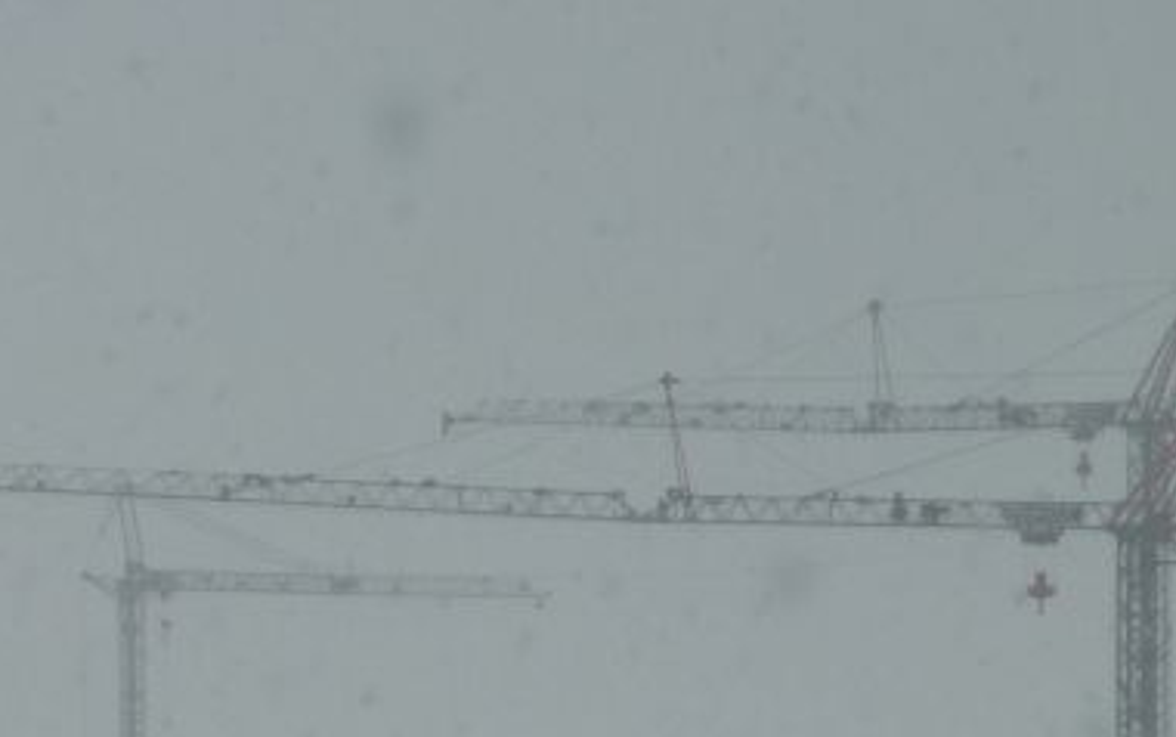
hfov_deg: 3.6
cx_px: 730
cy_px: 579
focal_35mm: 580
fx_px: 18600
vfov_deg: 2.3
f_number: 4.7
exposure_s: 1/250
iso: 80
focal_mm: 42.6
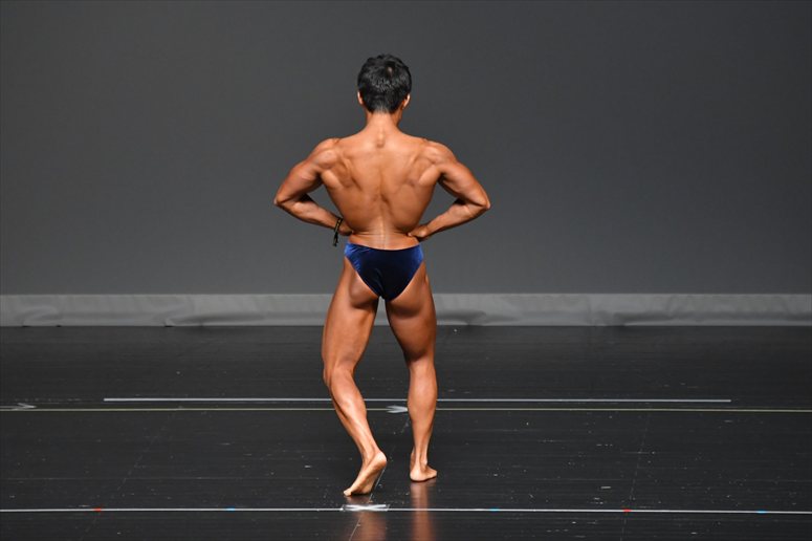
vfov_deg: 4.0
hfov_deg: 6.0
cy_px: 270
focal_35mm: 345
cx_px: 406
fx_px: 7778
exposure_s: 1/400
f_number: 5.6
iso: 2500
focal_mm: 230
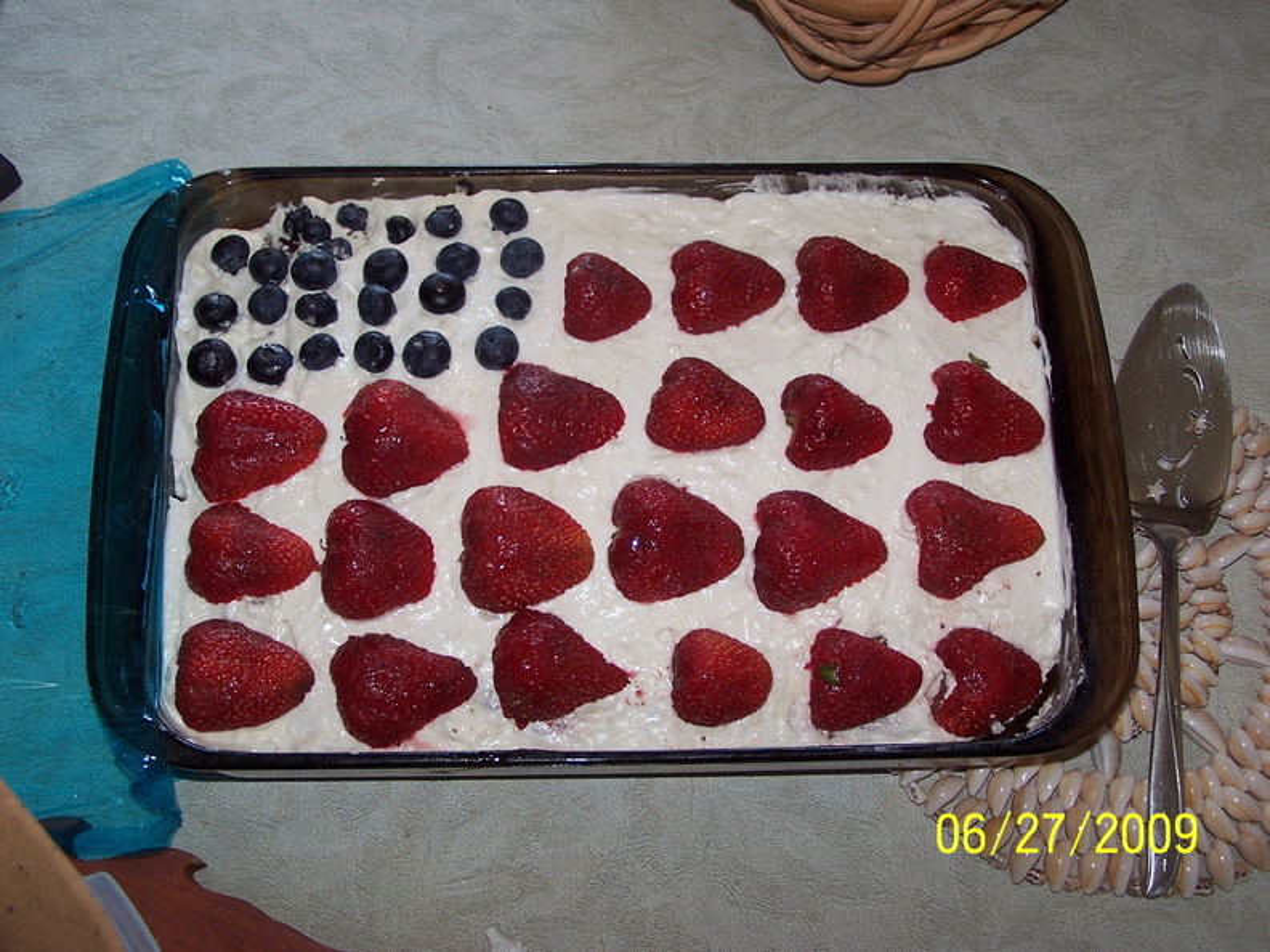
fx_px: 1871
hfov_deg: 37.5
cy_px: 476
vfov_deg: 28.6
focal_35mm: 51
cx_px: 635
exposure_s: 1/60
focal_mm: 8.5
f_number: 3.2
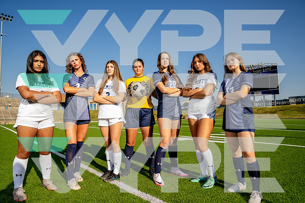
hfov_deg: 73.7
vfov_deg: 53.2
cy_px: 102
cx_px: 152
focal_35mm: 24
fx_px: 203
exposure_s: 1/125
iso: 50
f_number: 7.1
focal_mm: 24
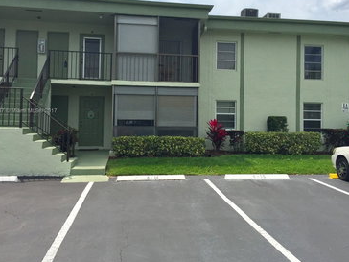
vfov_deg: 41.7
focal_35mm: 34
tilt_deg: +1.1
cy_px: 111
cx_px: 180
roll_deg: -2.1
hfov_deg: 53.9
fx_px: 343
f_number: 2.2
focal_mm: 4.15
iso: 32
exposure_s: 1/2639
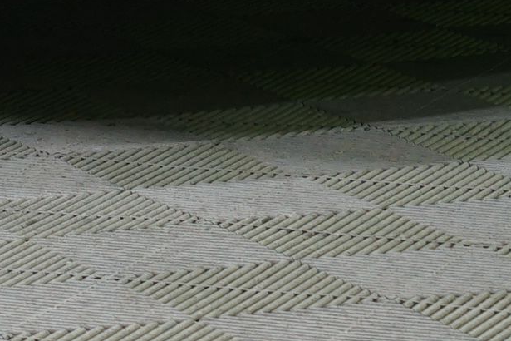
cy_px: -536
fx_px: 4812
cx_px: -295
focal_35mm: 339
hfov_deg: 6.0
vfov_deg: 4.0
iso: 640
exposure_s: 1/20
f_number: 4.5
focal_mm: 53
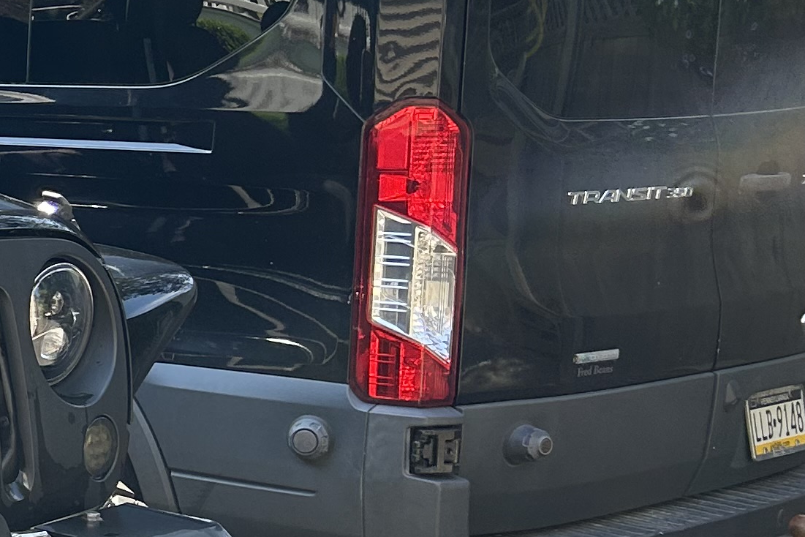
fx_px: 2214
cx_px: -668
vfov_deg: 13.8
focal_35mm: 99
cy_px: 394
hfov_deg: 16.9
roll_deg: -0.7
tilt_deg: -11.7
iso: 50
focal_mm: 5.7
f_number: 1.5
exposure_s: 1/419
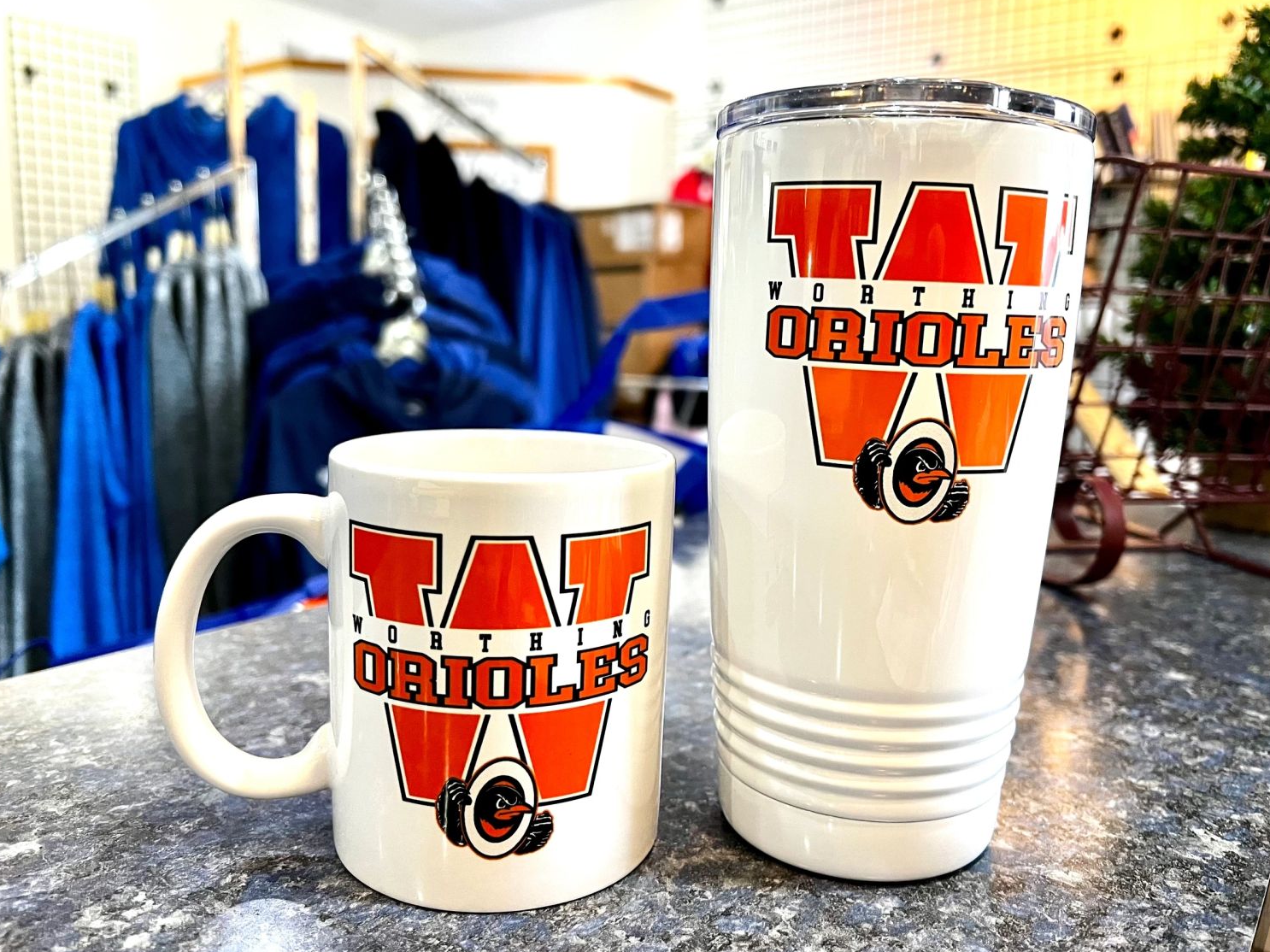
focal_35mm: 28
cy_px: 475
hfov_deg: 63.4
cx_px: 667
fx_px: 1027
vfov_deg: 49.7
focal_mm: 5.7
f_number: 1.5
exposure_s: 1/60
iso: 160
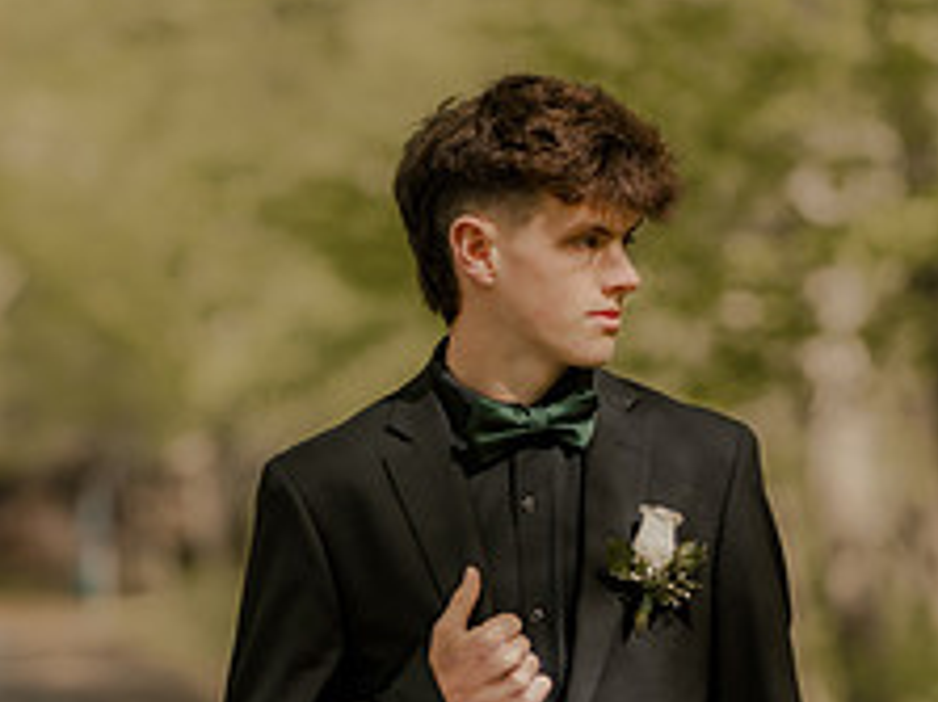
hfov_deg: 12.0
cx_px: 559
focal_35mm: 165
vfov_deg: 8.9
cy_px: 652
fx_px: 4469
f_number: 2
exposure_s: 1/640
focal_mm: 85
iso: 100
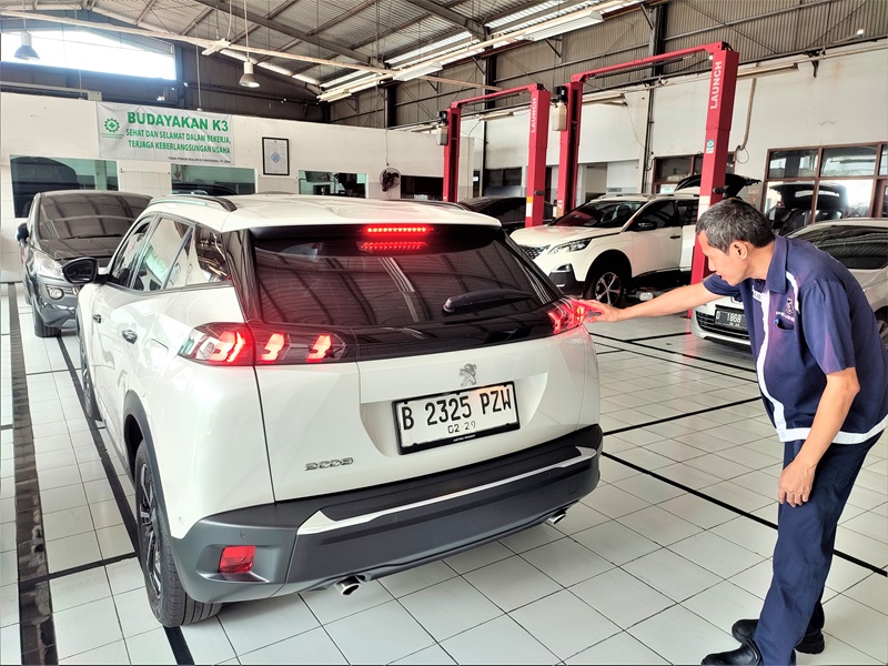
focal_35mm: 25
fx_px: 641
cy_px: 333
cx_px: 444
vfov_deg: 54.9
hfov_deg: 69.4
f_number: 1.9
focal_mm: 6.04
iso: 51
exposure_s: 1/33
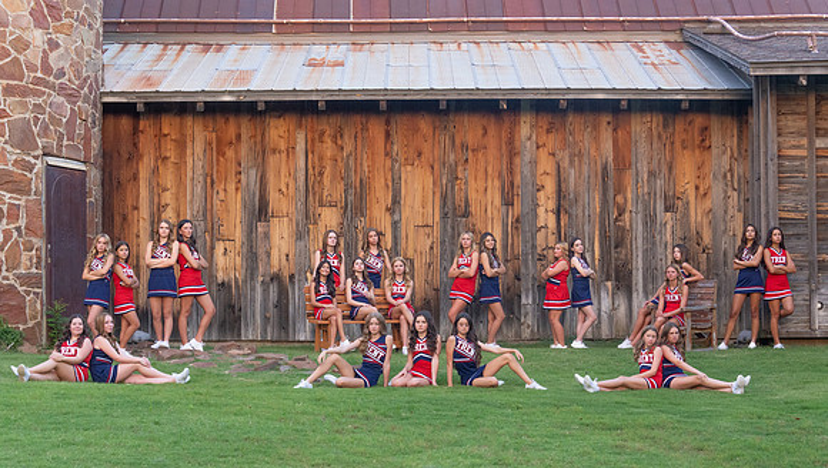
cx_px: 422
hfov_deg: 26.3
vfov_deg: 15.0
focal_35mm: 81
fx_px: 1775
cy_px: 295
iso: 1600
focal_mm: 70
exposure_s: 1/320
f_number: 5
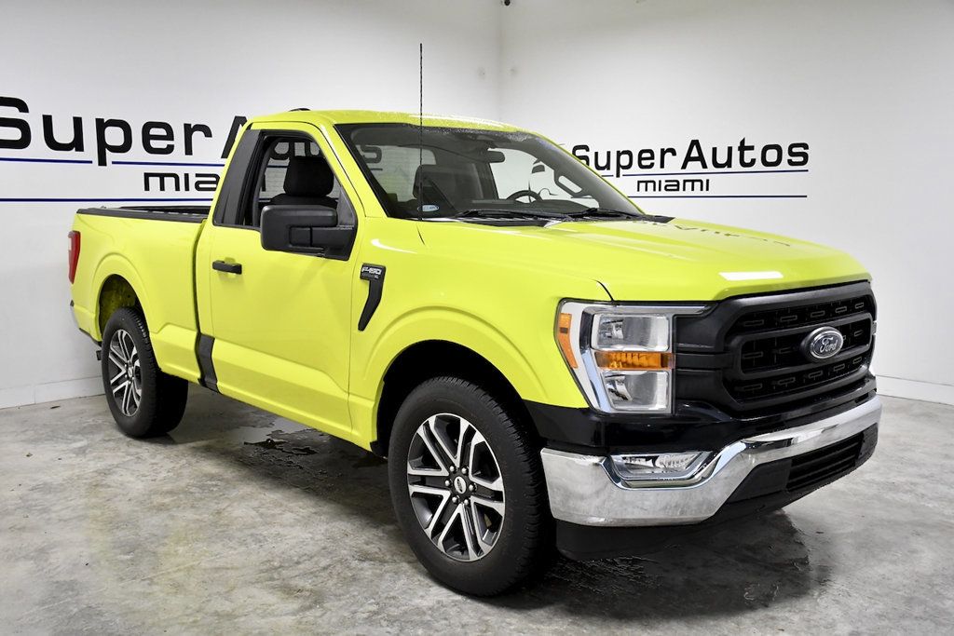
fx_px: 901
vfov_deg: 38.9
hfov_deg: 55.8
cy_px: 318
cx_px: 477
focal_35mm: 34
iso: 2500
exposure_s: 1/500
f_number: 4.5
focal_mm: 23
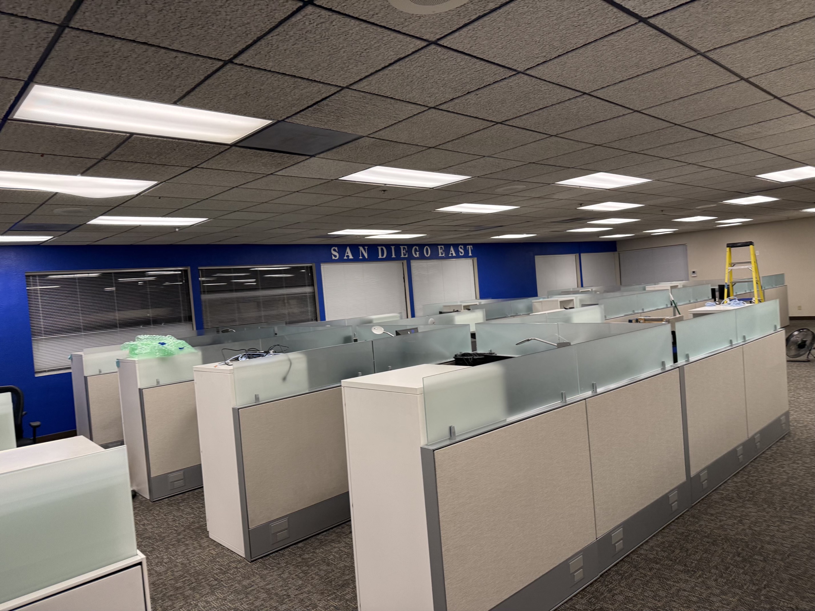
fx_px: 565
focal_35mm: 24
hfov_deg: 71.6
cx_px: 408
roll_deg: +5.7
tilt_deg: -1.1
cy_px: 306
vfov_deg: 56.8
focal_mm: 6.76
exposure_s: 1/172
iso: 200
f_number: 1.78
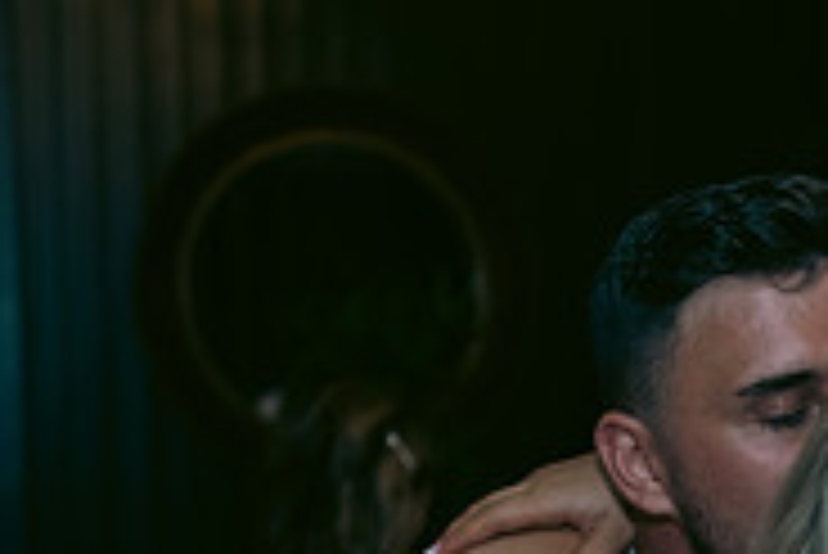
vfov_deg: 10.6
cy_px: 763
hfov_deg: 15.9
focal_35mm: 126
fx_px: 2900
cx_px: 819
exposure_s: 1/160
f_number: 3.5
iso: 640
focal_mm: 40
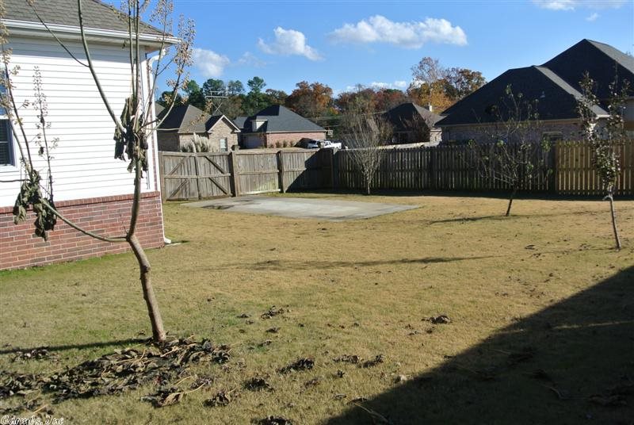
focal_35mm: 30
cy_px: 212
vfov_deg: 43.7
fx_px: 529
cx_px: 317
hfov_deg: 61.9
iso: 100
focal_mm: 11.4
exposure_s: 1/640
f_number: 4.5
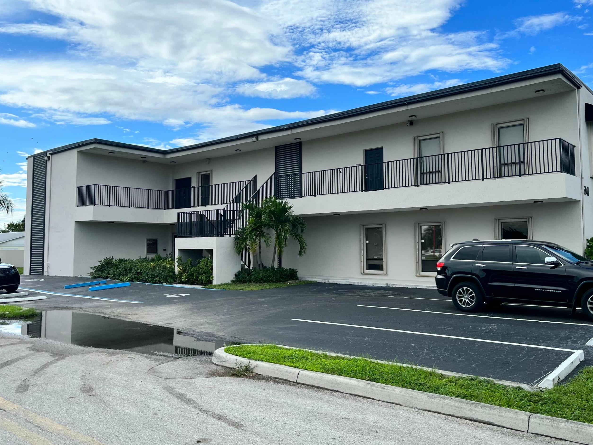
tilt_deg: +6.5
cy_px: 207
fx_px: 514
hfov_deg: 60.0
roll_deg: +1.5
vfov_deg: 46.8
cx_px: 299
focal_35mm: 30
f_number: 1.6
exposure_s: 1/3215
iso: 50
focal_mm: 5.1
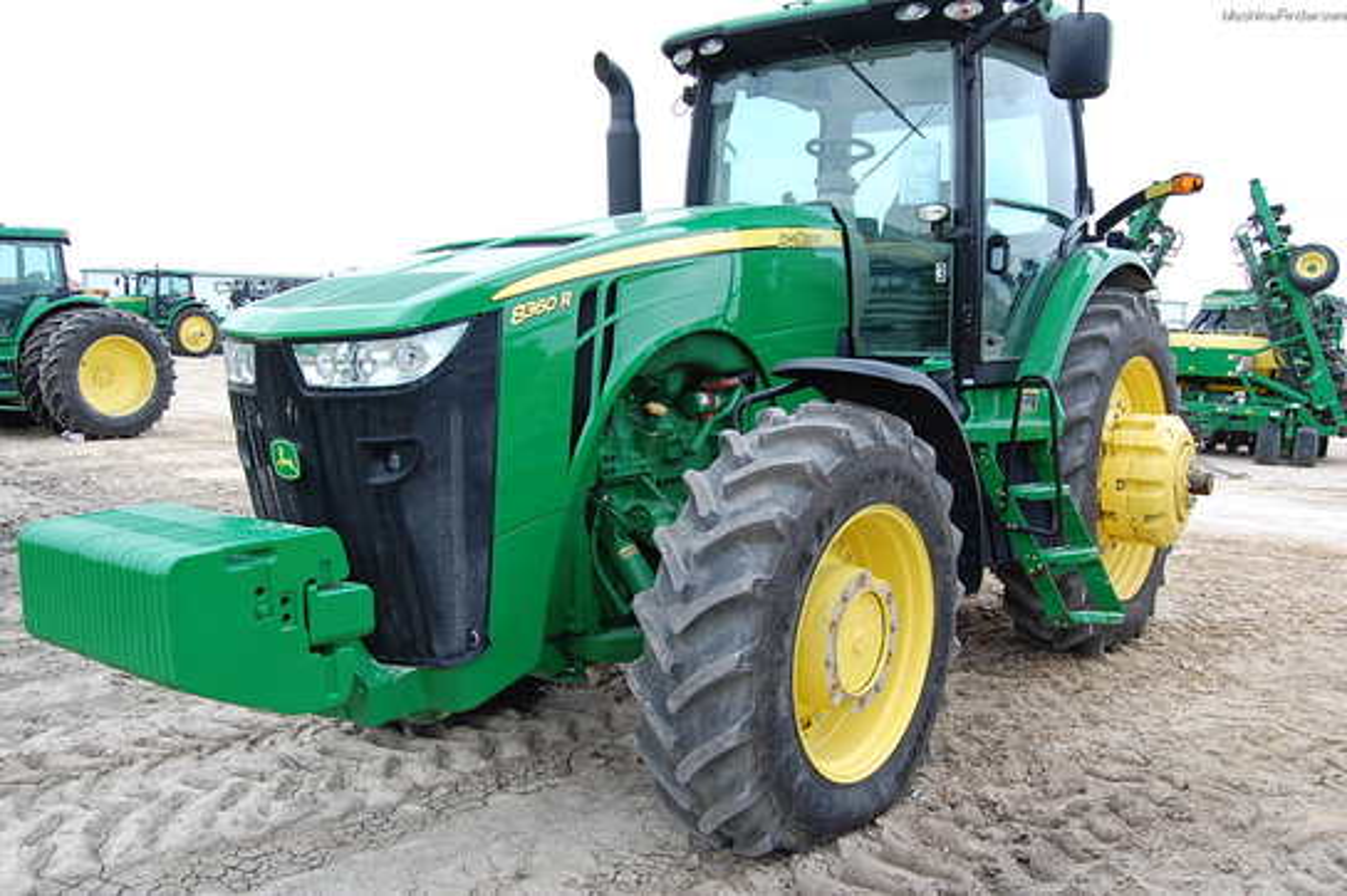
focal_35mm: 30
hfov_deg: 62.0
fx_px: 1122
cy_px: 448
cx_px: 674
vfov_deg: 43.6
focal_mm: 20
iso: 250
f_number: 5.6
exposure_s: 1/125
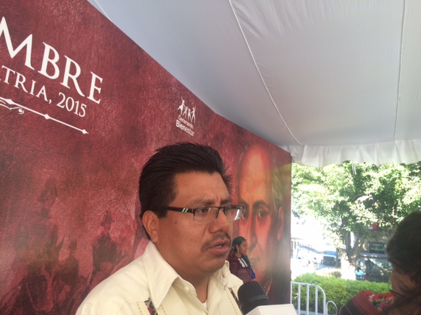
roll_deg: -4.4
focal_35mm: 29
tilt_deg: +12.1
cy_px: 158
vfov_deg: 48.2
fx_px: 353
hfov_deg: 61.7
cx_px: 210
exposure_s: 1/120
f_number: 2.2
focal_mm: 4.15
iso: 50
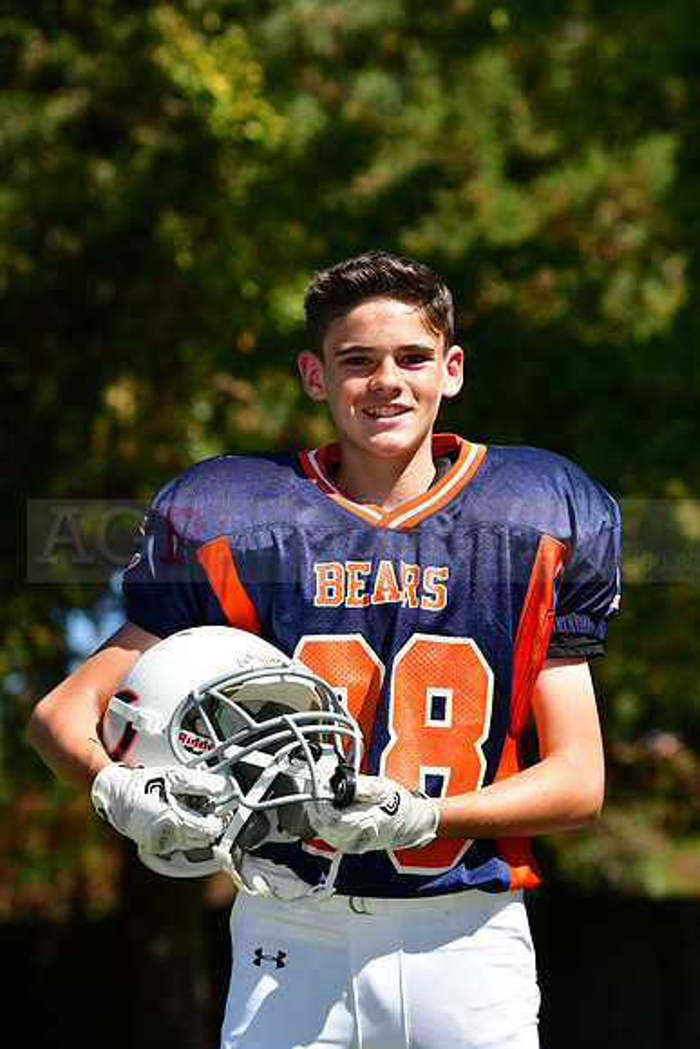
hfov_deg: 7.6
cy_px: 524
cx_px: 350
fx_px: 5246
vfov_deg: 11.4
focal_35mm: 180
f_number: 4.5
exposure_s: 1/2500
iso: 400
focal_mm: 120
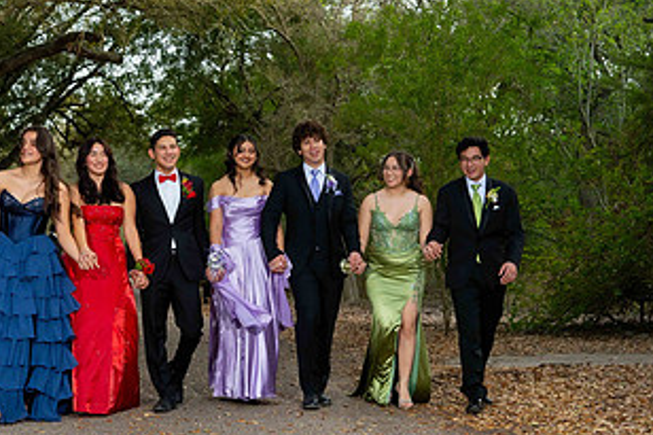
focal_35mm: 66
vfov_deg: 20.6
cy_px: 232
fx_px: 1196
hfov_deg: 29.6
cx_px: 100
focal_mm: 35
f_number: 3.2
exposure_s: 1/200
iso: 250
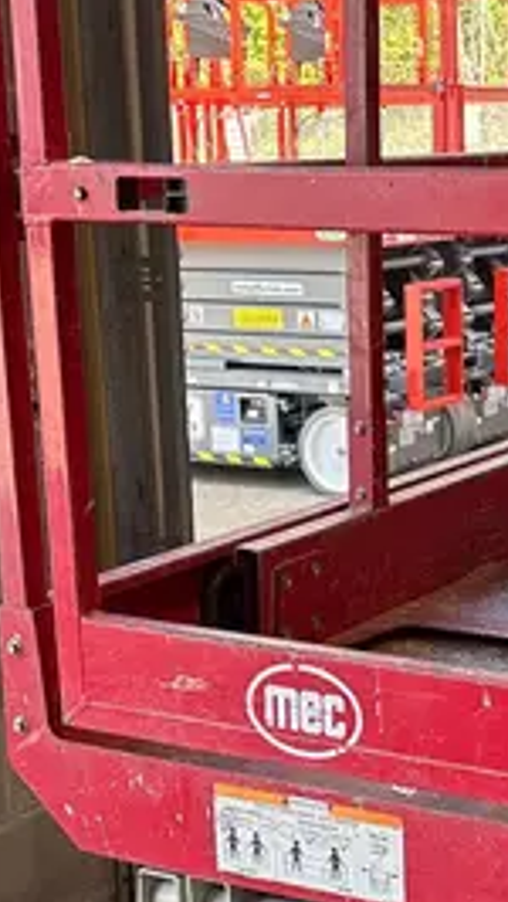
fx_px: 1864
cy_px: 656
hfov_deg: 15.3
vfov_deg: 26.9
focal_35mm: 78
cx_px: 471
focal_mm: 5.96
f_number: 1.6
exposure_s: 1/243
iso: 80
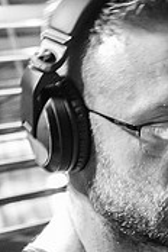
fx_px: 1897
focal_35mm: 271
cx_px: 169
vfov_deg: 7.6
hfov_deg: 5.1
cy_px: 242
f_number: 4.5
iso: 12800
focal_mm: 70
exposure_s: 1/30
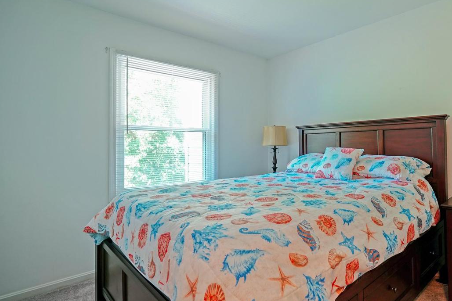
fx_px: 264
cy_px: 142
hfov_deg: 78.5
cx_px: 303
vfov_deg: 59.5
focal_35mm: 21
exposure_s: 1/30
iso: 640
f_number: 2.8
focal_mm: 10
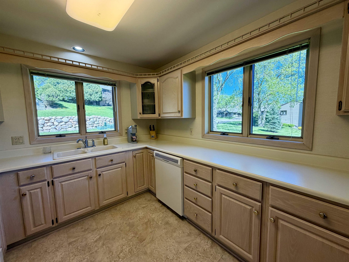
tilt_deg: -6.1
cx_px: 174
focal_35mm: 14
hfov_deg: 102.1
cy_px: 131
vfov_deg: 85.7
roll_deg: +1.4
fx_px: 141
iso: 64
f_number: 2.2
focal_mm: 2.22
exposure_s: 1/120
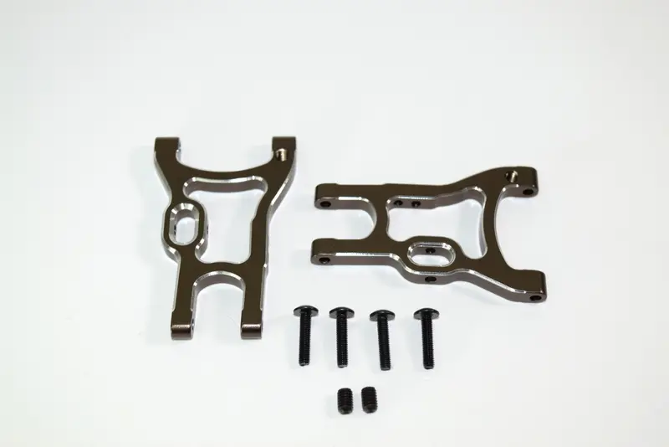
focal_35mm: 54
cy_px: 224
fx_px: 1004
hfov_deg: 36.9
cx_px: 334
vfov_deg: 25.1
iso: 100
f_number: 6.3
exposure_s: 1/60
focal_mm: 36
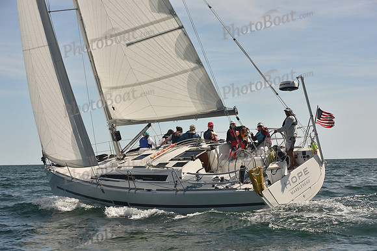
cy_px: 126
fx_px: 733
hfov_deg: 28.8
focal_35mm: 70
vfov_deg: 19.5
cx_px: 188
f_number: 8
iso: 250
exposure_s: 1/640
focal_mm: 70
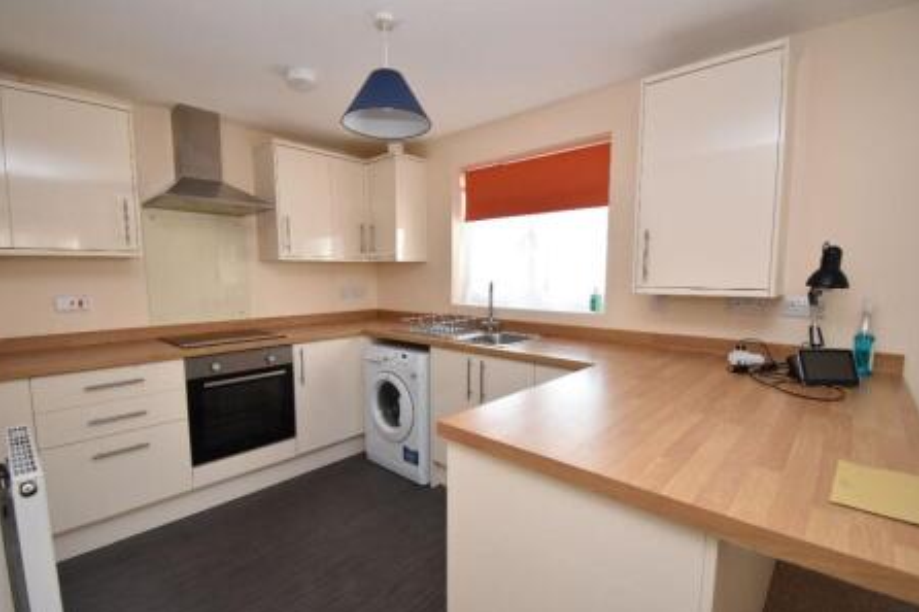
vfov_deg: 73.6
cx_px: 439
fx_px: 408
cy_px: 325
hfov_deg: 96.7
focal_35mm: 16
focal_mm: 10
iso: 900
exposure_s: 1/125
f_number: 4.5
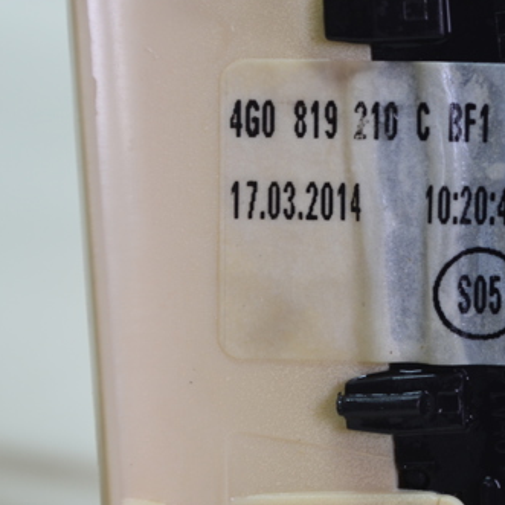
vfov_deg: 14.8
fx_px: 1948
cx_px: 430
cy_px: 202
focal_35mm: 118
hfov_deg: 14.7
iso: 400
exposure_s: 1/15
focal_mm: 48
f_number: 8
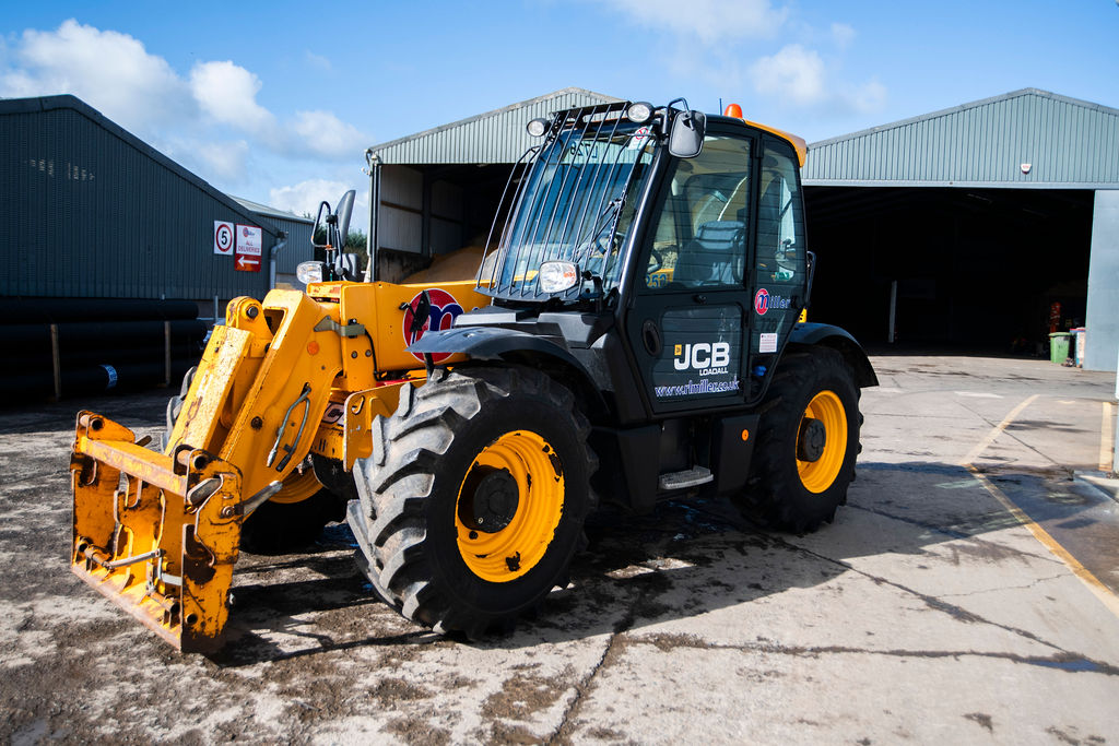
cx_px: 560
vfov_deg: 42.7
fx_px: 954
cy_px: 373
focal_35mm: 31
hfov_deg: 60.8
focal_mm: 30
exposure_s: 1/1600
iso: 250
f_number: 5
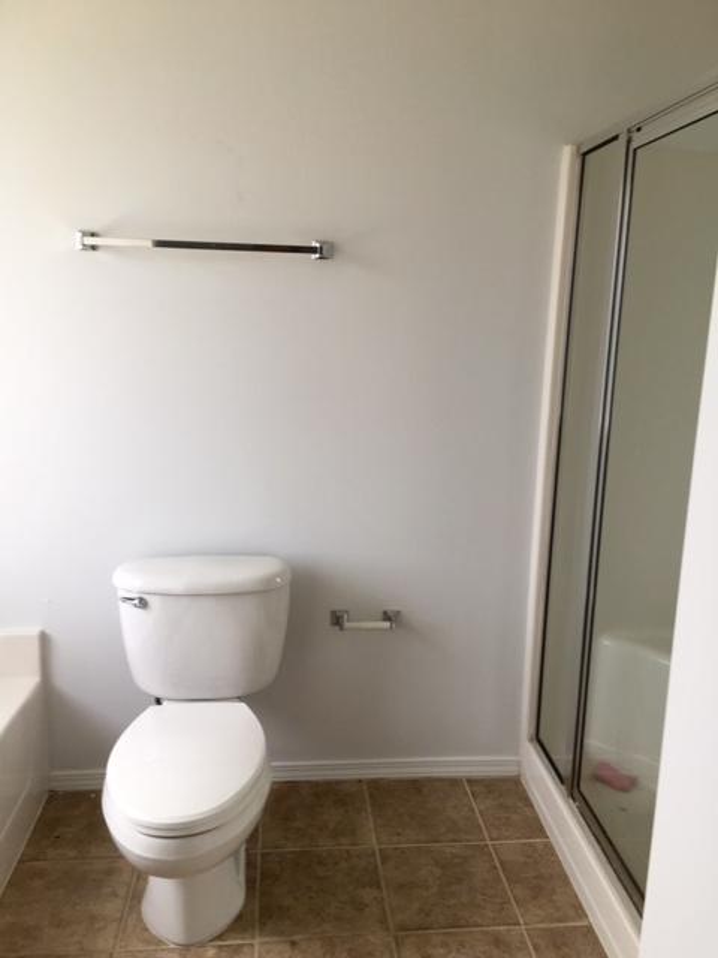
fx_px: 802
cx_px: 359
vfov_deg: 61.7
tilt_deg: -10.4
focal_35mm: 29
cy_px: 479
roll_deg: -1.6
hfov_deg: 48.2
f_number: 2.2
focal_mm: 4.15
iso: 25
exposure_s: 1/60
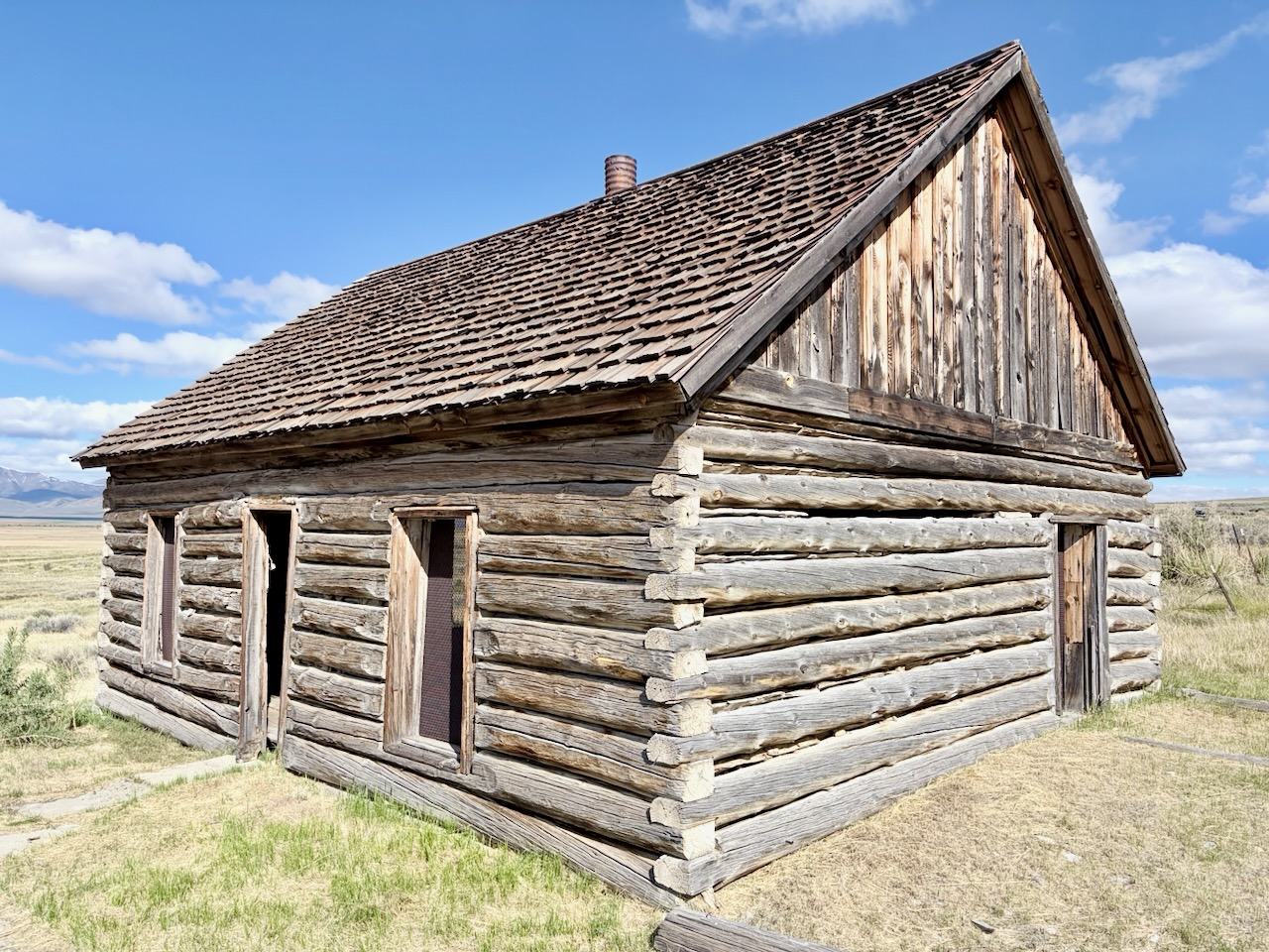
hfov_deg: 67.3
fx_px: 953
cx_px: 634
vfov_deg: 53.1
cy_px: 476
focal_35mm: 26
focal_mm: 5.96
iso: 64
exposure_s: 1/5348
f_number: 1.6
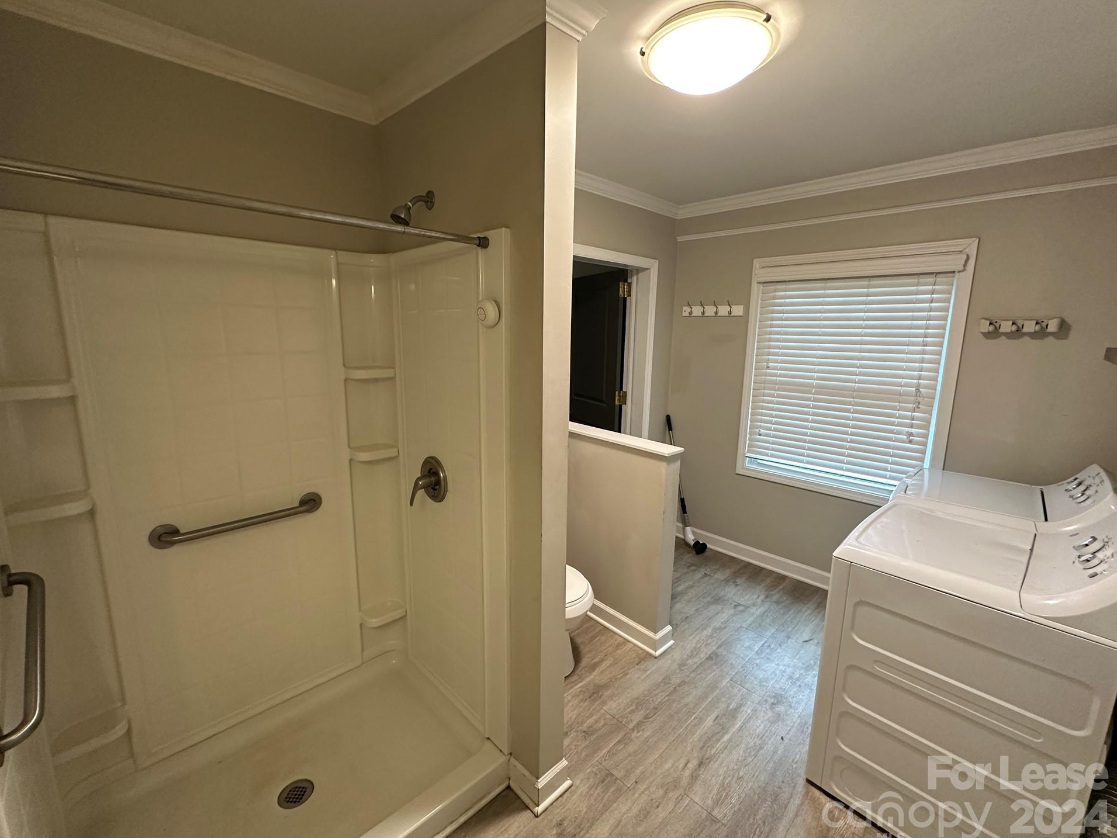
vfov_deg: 81.8
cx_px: 554
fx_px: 484
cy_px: 417
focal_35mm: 15
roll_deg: -0.9
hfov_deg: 98.2
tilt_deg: -10.3
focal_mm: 2.22
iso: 320
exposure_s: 1/60
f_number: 2.2
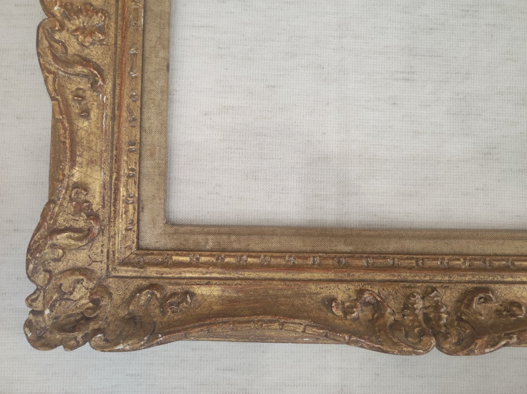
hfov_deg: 69.4
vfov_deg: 54.8
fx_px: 380
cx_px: 264
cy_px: 197
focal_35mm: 25
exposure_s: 1/33
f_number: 1.79
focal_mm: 4.7
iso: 842
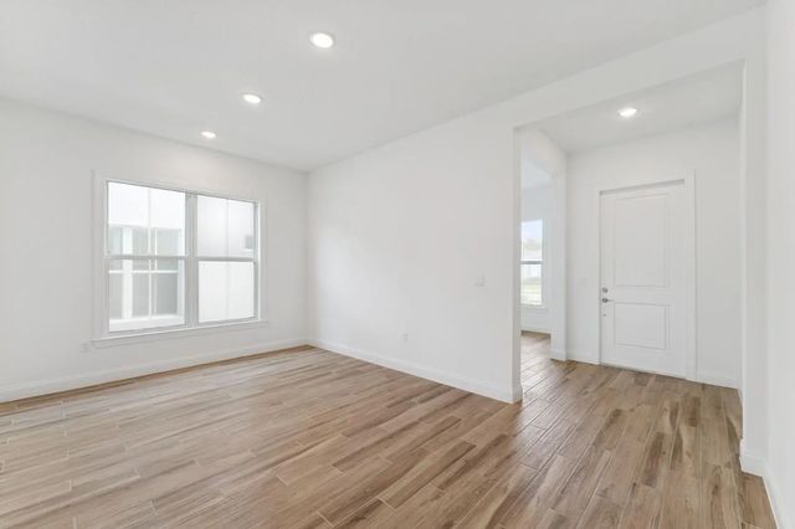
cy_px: 264
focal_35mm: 14
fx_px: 309
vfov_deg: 81.1
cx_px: 398
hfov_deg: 104.3
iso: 160
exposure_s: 1/5
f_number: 8
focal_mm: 14
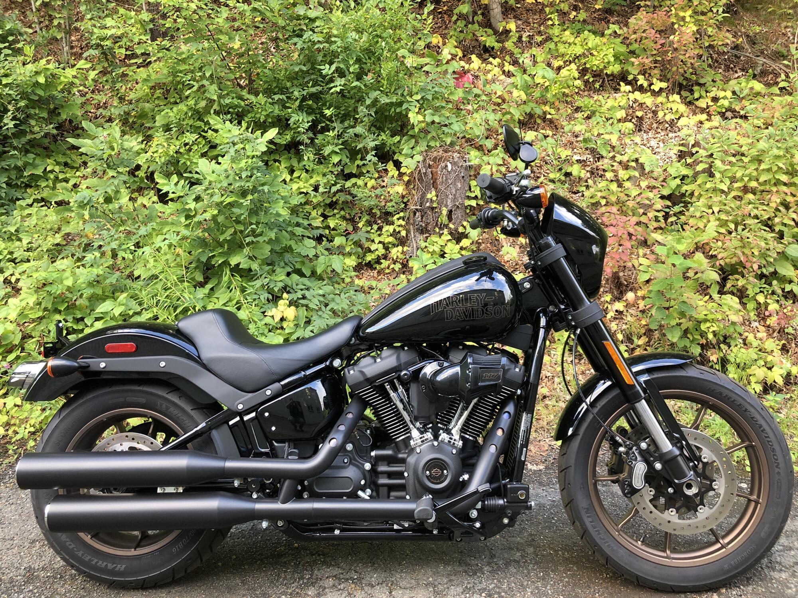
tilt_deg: -5.7
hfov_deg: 63.4
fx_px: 645
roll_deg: +2.5
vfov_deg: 49.7
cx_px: 399
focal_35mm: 28
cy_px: 299
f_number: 1.8
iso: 25
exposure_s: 1/30
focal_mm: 4
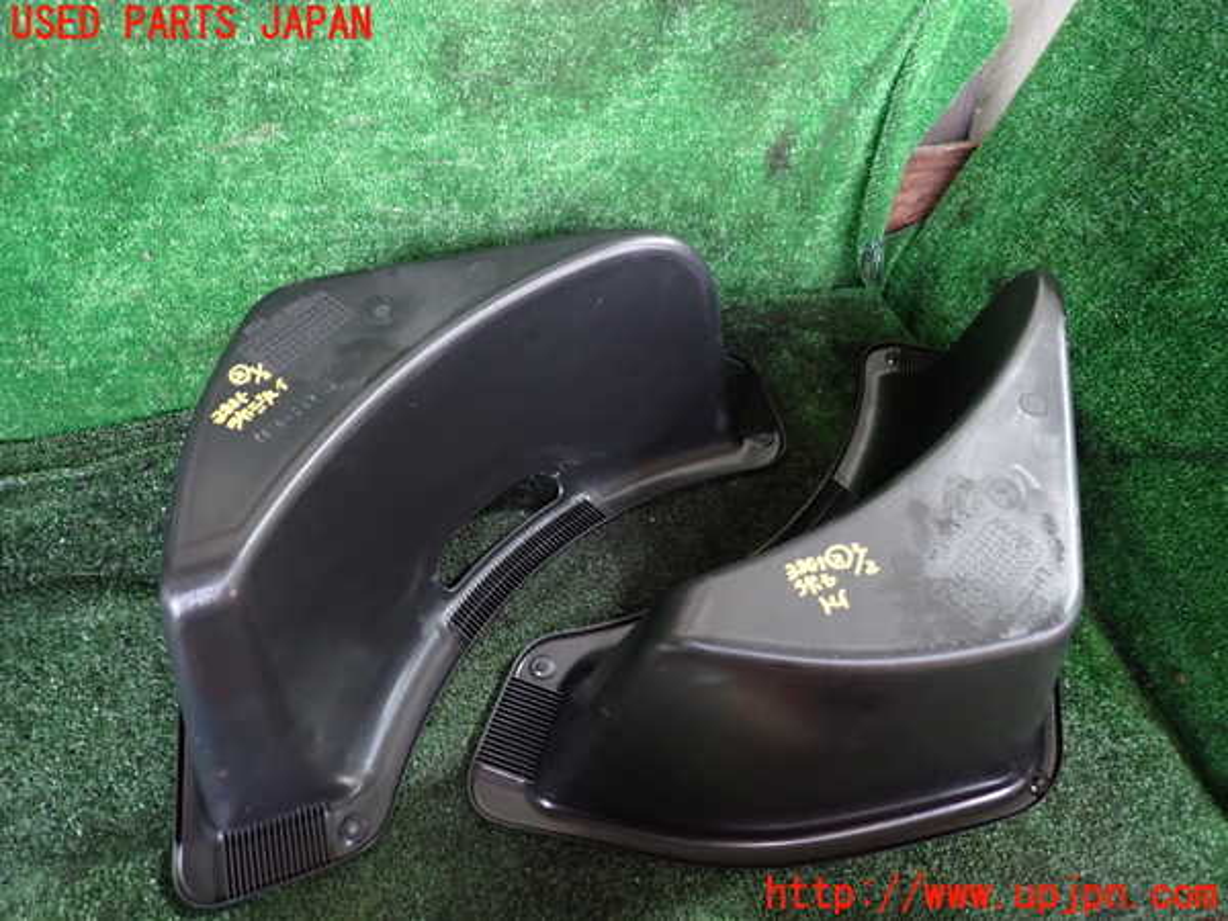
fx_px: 887
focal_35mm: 25
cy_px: 460
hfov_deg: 69.4
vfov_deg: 54.9
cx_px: 614
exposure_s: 1/15
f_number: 2
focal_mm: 4.5
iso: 800
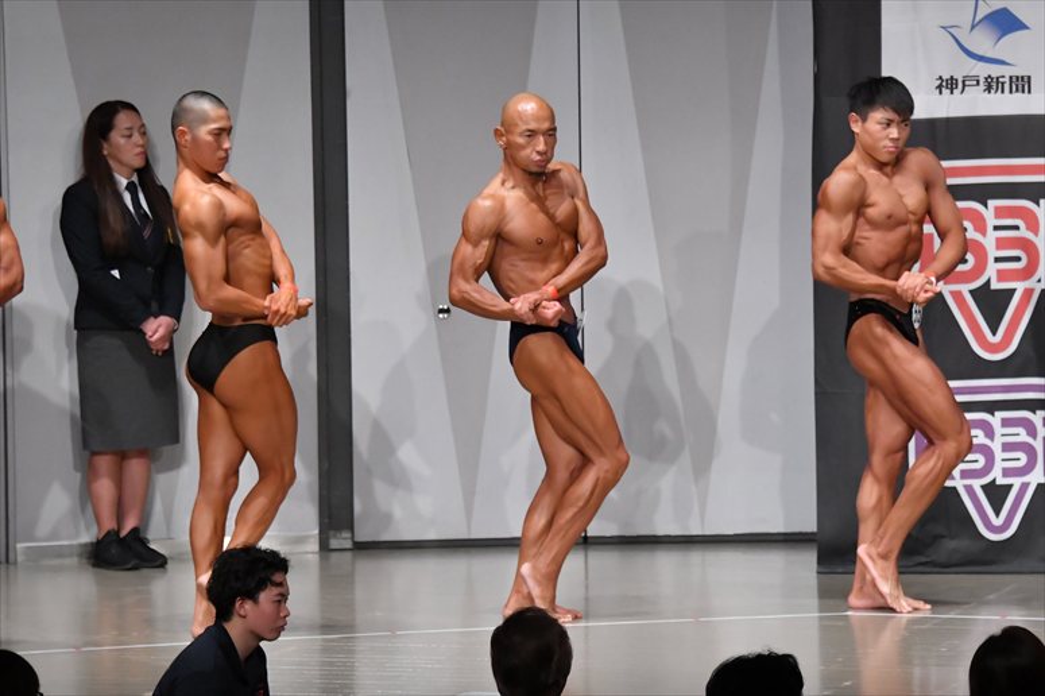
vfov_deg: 6.8
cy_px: 348
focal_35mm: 202
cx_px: 522
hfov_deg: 10.2
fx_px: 5861
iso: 6400
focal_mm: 135
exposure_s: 1/400
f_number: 5.6
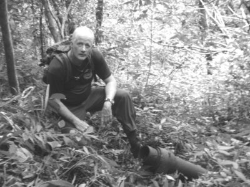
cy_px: 94
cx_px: 125
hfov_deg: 32.2
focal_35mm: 60
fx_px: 433
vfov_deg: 24.4
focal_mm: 10.73
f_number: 5.3
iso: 200
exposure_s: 1/10
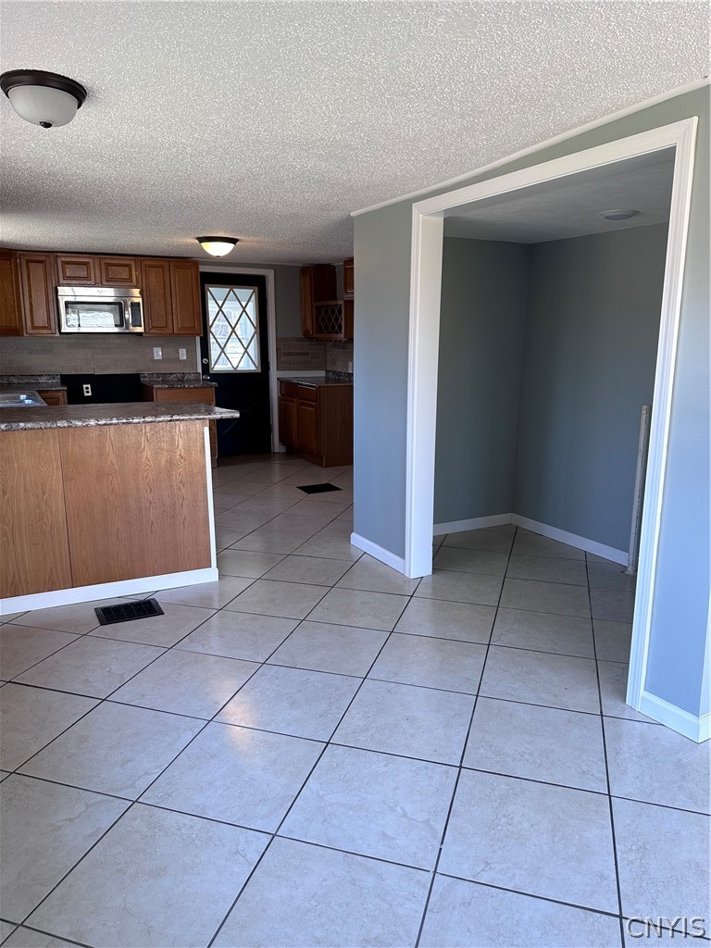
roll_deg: -0.8
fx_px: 657
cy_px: 474
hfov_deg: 56.8
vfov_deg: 71.6
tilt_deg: -10.6
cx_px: 356
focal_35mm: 24
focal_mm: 6.86
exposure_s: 1/120
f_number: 1.78
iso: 80
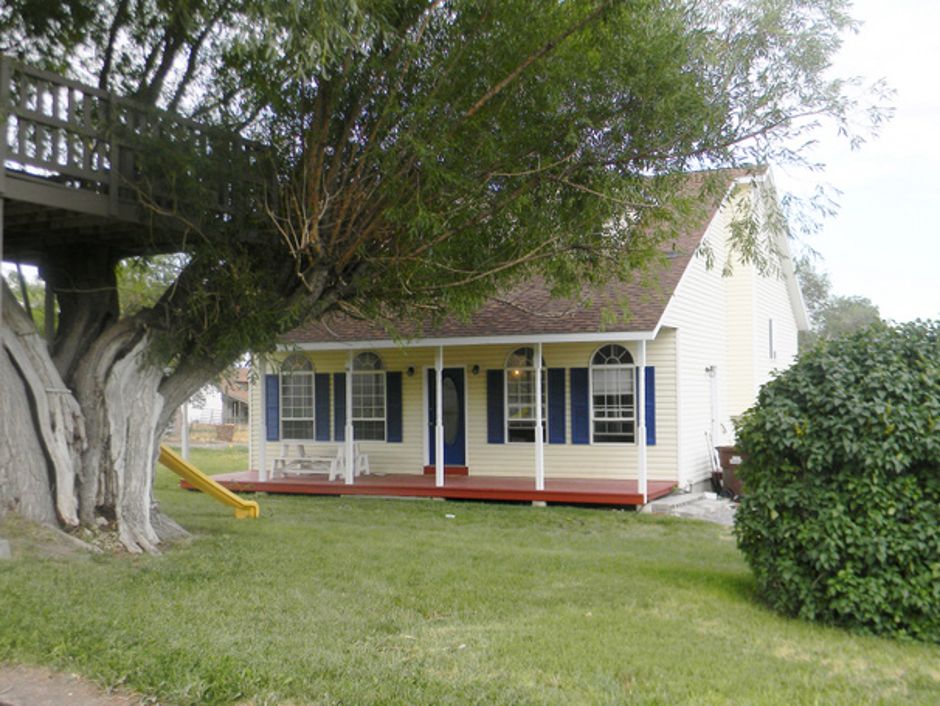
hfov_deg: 49.0
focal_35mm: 38
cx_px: 458
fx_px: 1032
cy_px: 365
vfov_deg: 37.7
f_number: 3.7
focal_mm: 6.4
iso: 80
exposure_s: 1/243
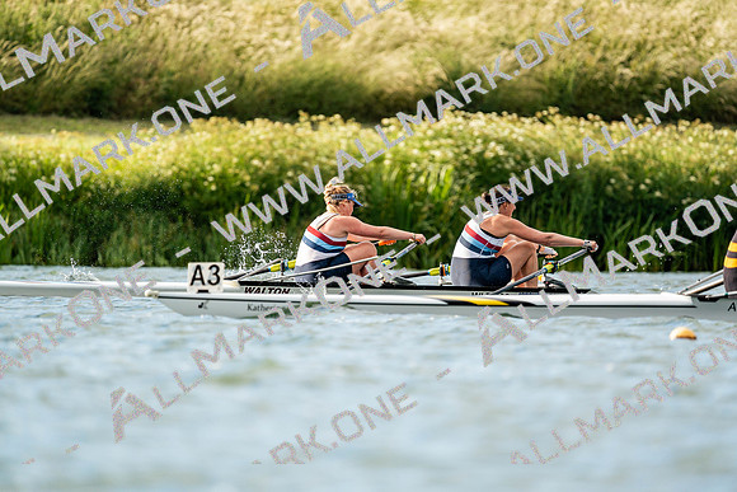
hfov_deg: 3.4
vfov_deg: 2.3
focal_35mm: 600
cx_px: 368
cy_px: 246
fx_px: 12286
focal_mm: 600
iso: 400
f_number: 6.3
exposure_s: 1/2000
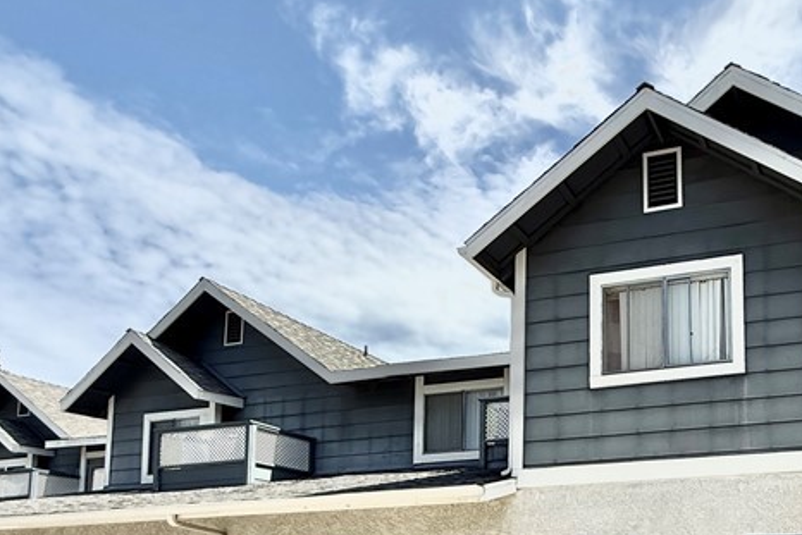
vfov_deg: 36.9
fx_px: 713
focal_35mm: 32
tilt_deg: +6.4
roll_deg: +0.0
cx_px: 713
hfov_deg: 52.1
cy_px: 533
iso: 50
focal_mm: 2.22
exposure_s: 1/1961
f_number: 2.2
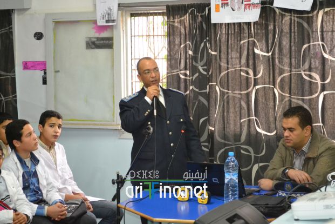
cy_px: 112
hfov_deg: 24.6
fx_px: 768
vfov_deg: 16.6
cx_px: 168
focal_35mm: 82
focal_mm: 55
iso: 2800
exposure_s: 1/60
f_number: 5.6
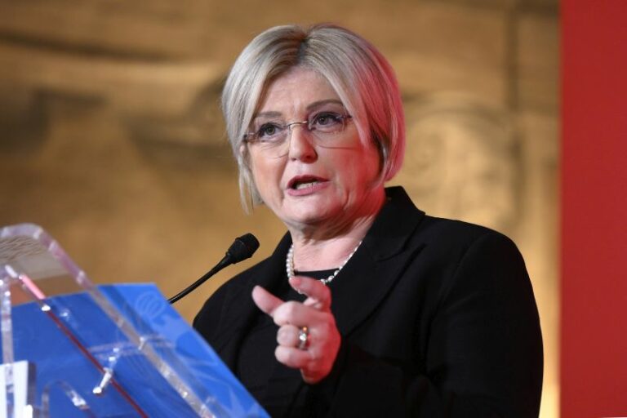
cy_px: 209
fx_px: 3483
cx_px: 314
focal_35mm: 200
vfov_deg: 6.9
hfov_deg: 10.3
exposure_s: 1/160
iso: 3200
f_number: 4.5
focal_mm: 200
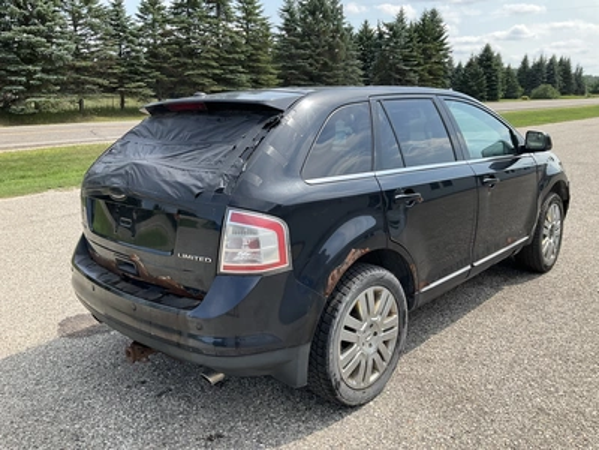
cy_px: 225
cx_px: 300
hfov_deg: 61.7
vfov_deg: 48.2
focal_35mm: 29
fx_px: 502
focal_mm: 3
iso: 25
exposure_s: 1/770
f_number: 1.8
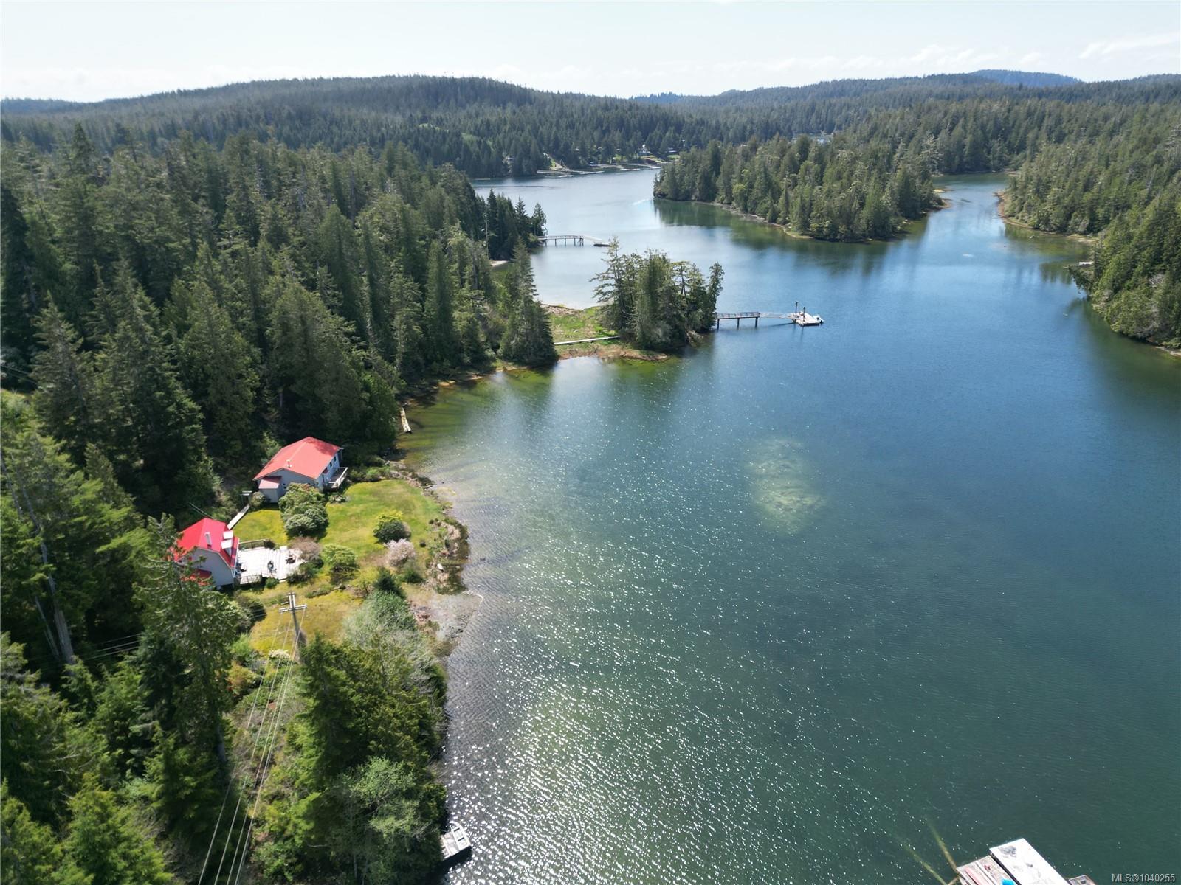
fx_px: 819
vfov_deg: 56.8
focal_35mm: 24
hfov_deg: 71.6
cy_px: 442
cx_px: 590
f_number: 1.7
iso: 200
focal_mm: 6.72
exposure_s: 1/2500
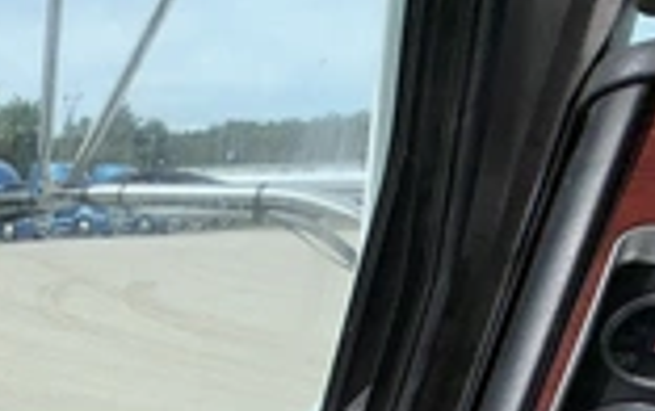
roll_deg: +4.5
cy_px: 491
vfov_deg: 29.2
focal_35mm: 38
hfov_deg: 38.9
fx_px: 679
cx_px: -118
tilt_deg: -23.0
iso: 16
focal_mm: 2.22
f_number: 2.2
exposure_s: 1/1125
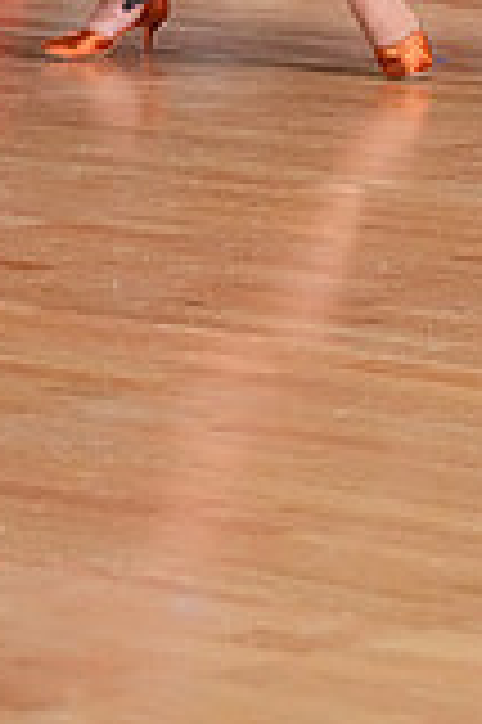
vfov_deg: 6.7
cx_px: 660
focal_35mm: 303
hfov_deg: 4.5
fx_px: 6098
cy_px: -567
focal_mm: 84
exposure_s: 1/200
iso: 3200
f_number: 5.6
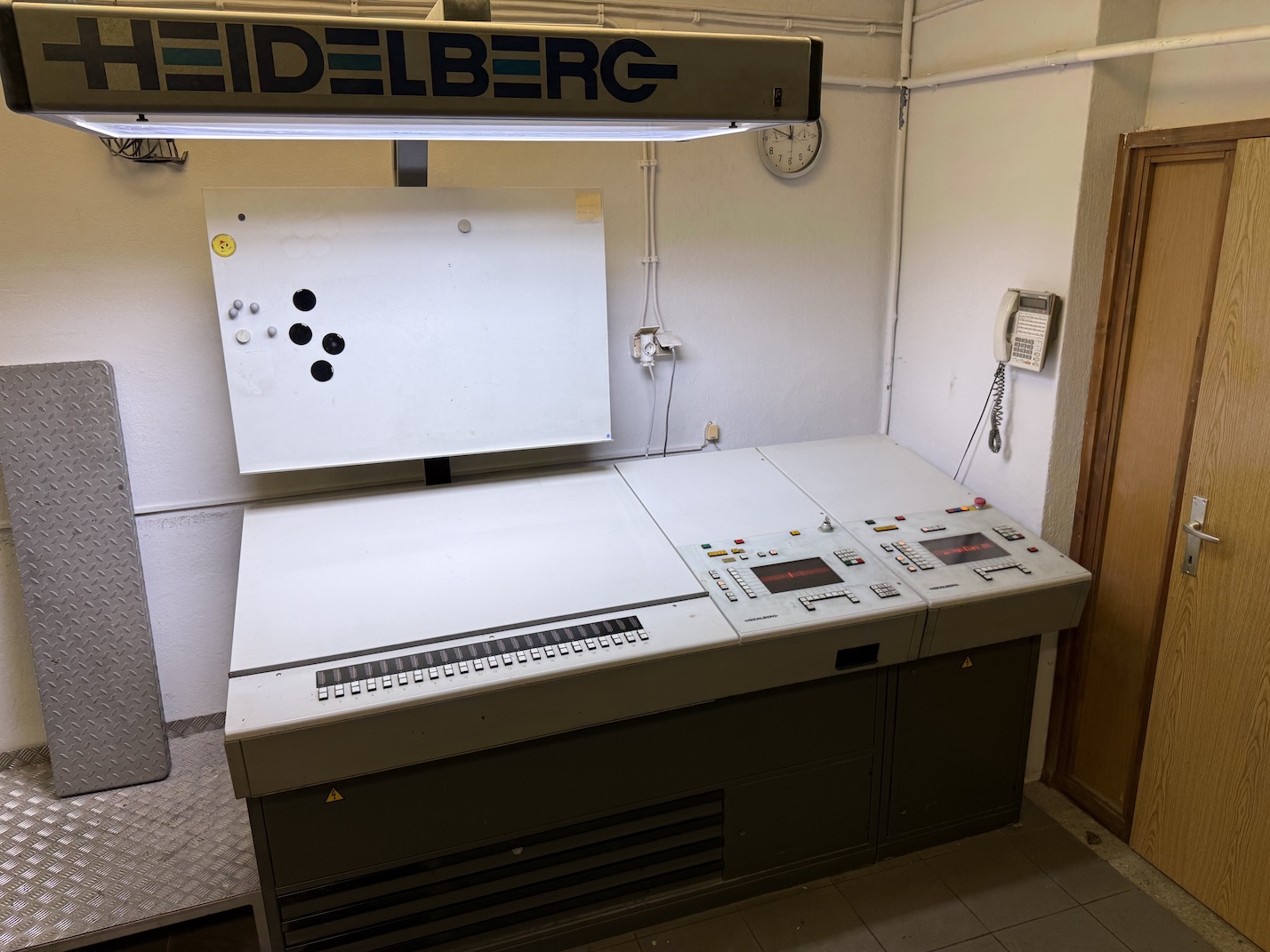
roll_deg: +0.9
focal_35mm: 24
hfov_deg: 71.6
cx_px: 635
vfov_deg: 56.8
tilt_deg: -15.2
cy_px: 476
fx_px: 881
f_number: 1.78
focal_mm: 6.76
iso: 64
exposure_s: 1/100
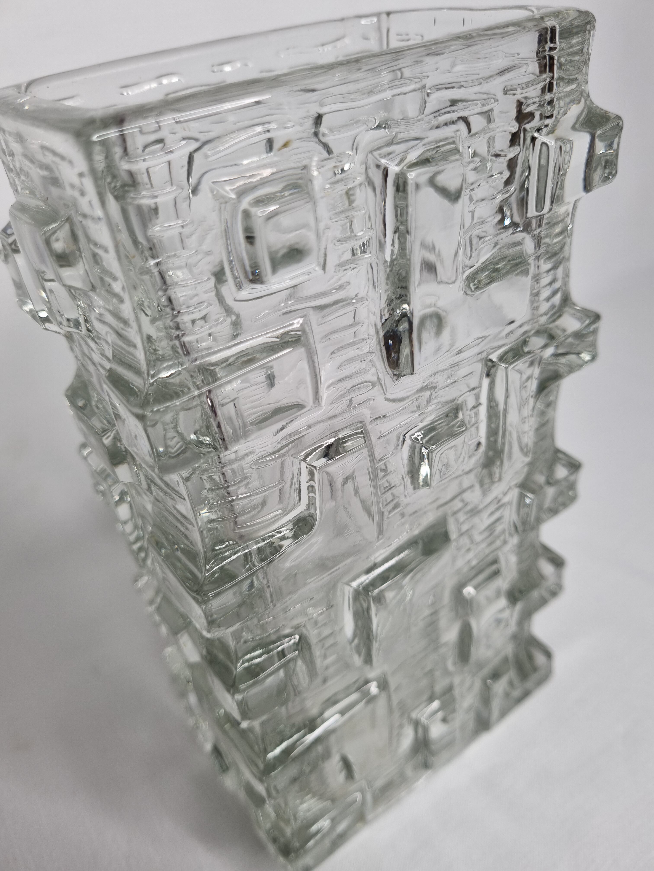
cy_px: 436
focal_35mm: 26
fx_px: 655
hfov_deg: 53.1
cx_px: 327
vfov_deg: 67.3
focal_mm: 5.4
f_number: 1.8
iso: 50
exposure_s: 1/125
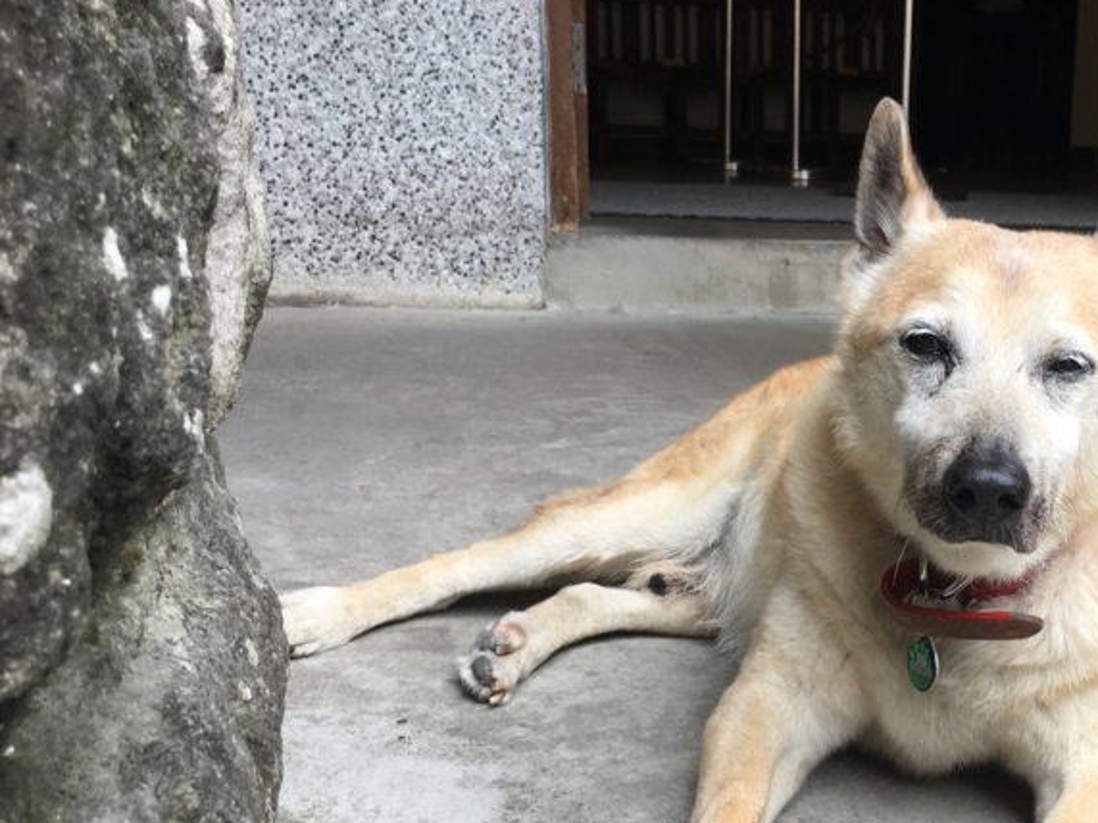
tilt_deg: -13.9
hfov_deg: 35.3
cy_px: 558
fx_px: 1649
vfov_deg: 27.8
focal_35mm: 52
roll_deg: -1.4
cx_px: 923
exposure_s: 1/120
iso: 32
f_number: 2.2
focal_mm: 4.15
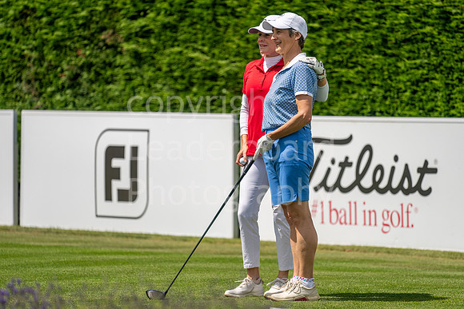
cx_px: 232
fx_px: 3867
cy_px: 154
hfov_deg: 6.9
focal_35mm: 300
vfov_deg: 4.6
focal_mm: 300
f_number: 4
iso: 200
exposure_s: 1/2000
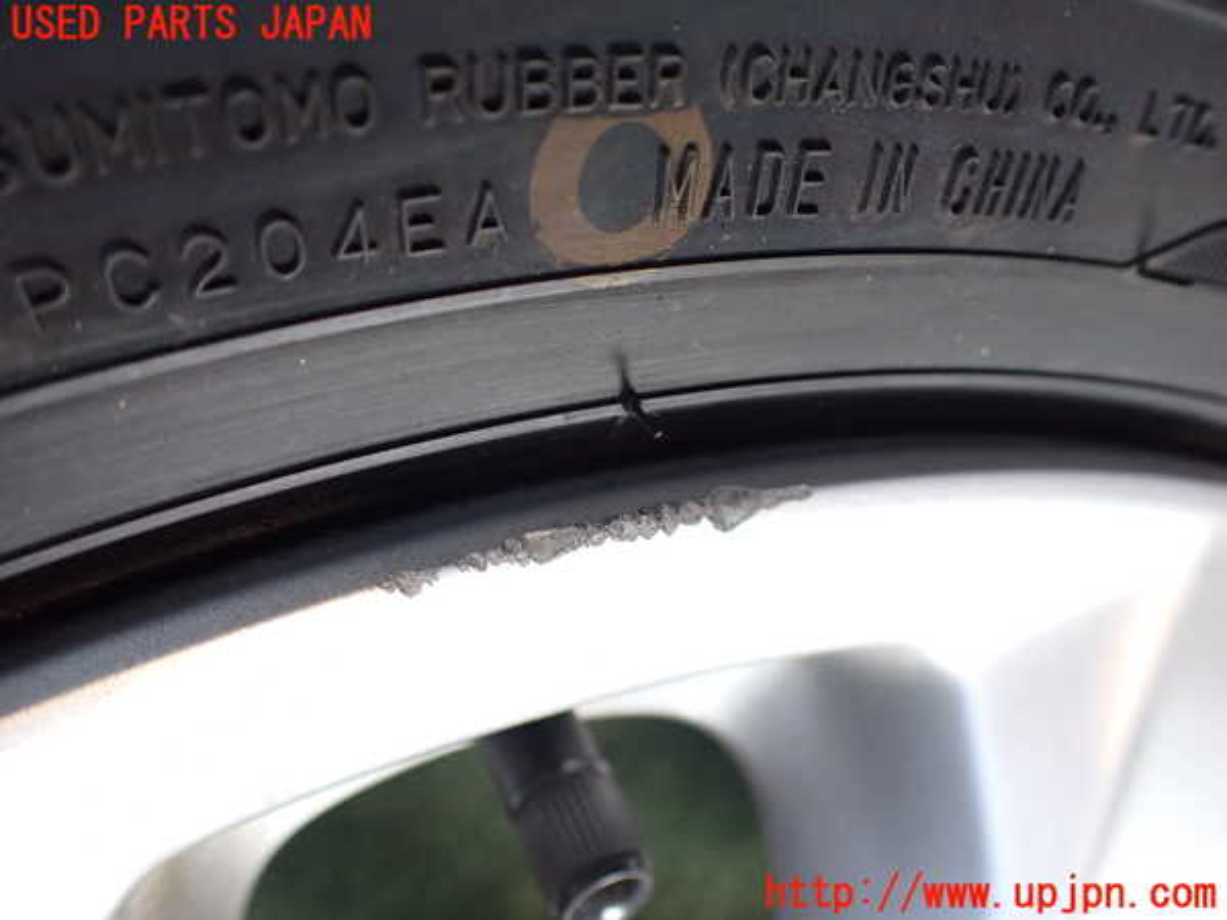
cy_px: 460
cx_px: 614
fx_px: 1063
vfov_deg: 46.8
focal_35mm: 30
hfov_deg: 60.0
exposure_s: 1/125
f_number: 2.3
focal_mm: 5.4
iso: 320
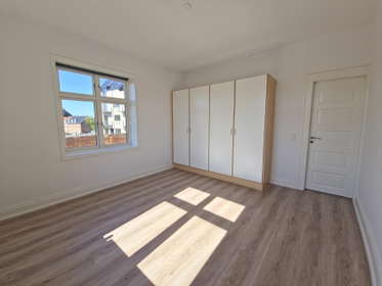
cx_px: 191
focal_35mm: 13
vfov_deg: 89.9
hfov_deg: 106.2
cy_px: 143
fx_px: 144
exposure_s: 1/518
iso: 50
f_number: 2.2
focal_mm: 2.2
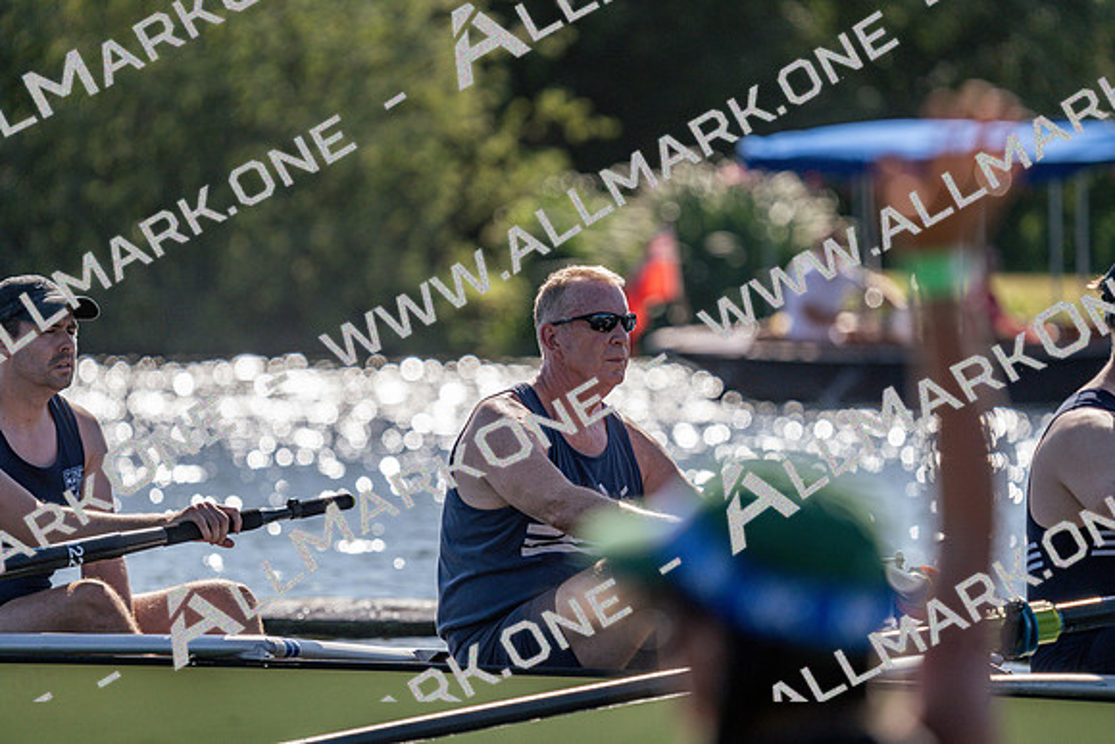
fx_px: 12112
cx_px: 558
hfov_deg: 5.3
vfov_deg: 3.5
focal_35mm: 391
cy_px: 372
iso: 250
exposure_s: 1/2000
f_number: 6.3
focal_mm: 391
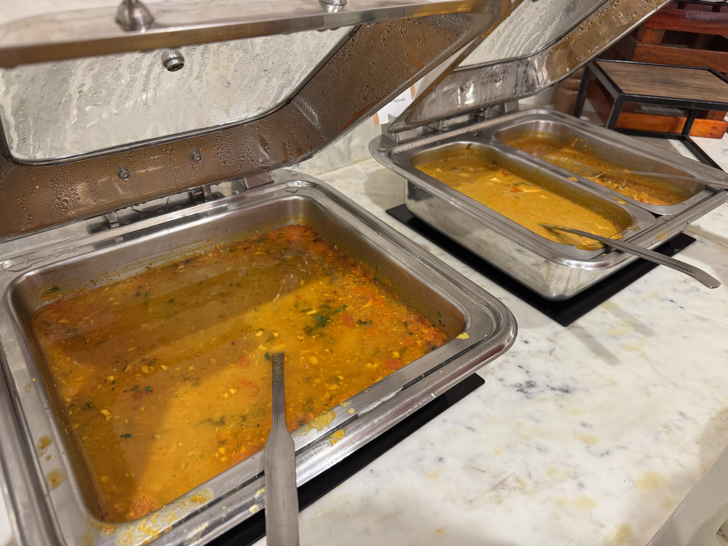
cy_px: 273
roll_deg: -2.5
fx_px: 505
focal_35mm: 24
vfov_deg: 56.8
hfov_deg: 71.6
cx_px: 364
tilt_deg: -36.5
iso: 250
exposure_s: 1/50
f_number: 1.78
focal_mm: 6.76
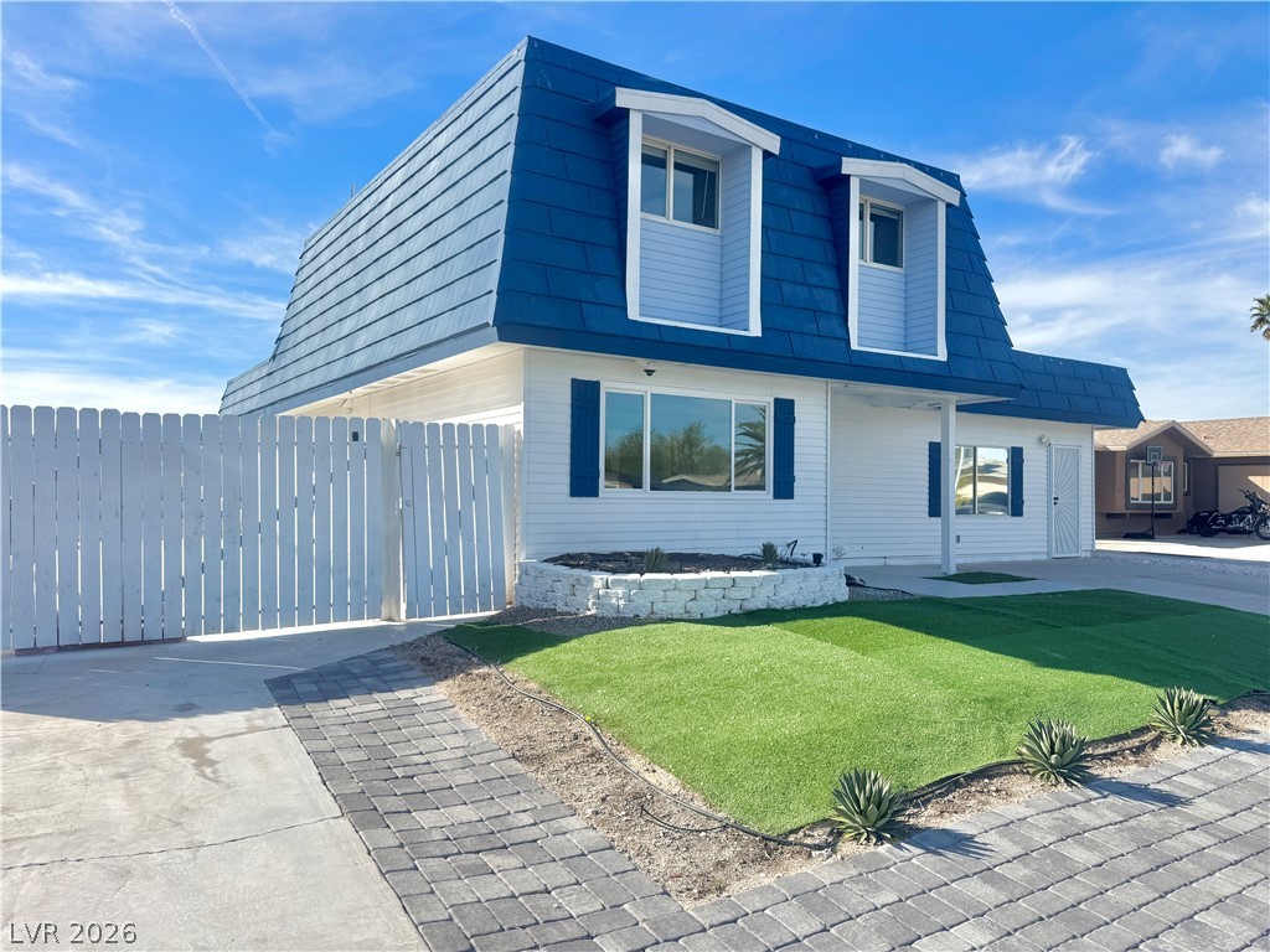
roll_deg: +0.1
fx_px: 881
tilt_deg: +0.8
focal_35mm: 24
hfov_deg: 71.6
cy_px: 476
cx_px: 635
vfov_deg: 56.8
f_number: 1.78
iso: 80
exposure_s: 1/4950
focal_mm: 6.76
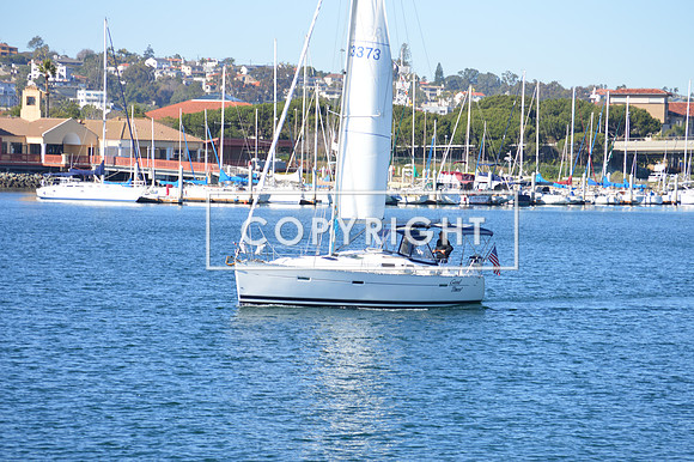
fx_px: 2601
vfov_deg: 10.1
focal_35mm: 135
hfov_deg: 15.2
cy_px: 231
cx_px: 347
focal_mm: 90
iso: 100
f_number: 8
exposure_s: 1/250
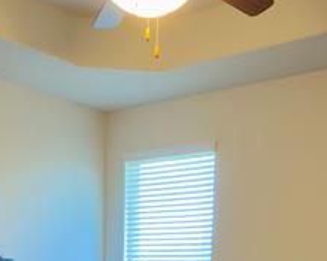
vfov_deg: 21.3
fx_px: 619
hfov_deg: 29.5
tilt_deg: -7.5
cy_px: 352
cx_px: 125
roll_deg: -1.1
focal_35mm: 64
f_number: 2.2
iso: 200
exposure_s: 1/30
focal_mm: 2.22
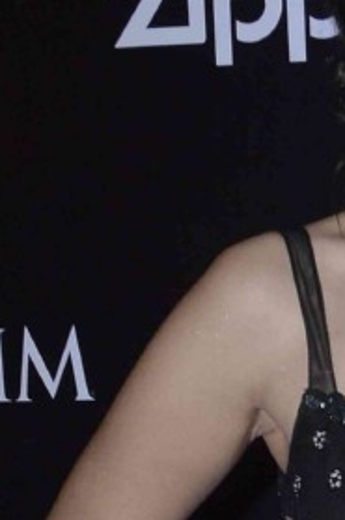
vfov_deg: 12.4
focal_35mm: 155
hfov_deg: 8.2
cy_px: 855
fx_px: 2236
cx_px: 807
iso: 800
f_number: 8
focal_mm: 18
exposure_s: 1/200
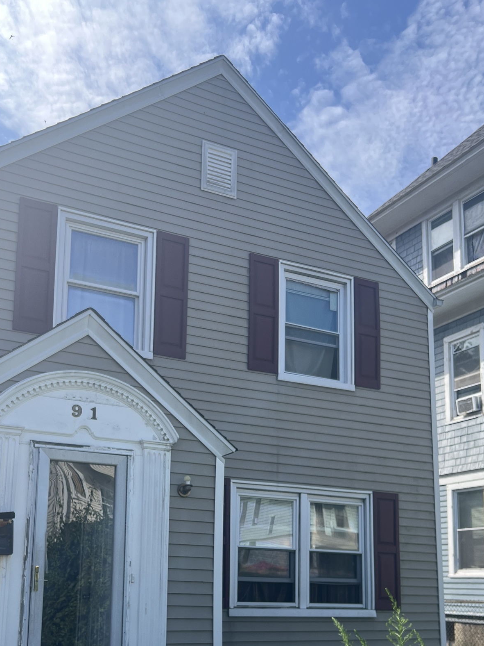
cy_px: 469
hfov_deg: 37.6
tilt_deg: +7.9
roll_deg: -0.9
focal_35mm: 38
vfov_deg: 47.5
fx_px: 708
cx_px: 197
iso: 50
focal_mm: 5.7
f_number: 1.5
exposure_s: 1/1395
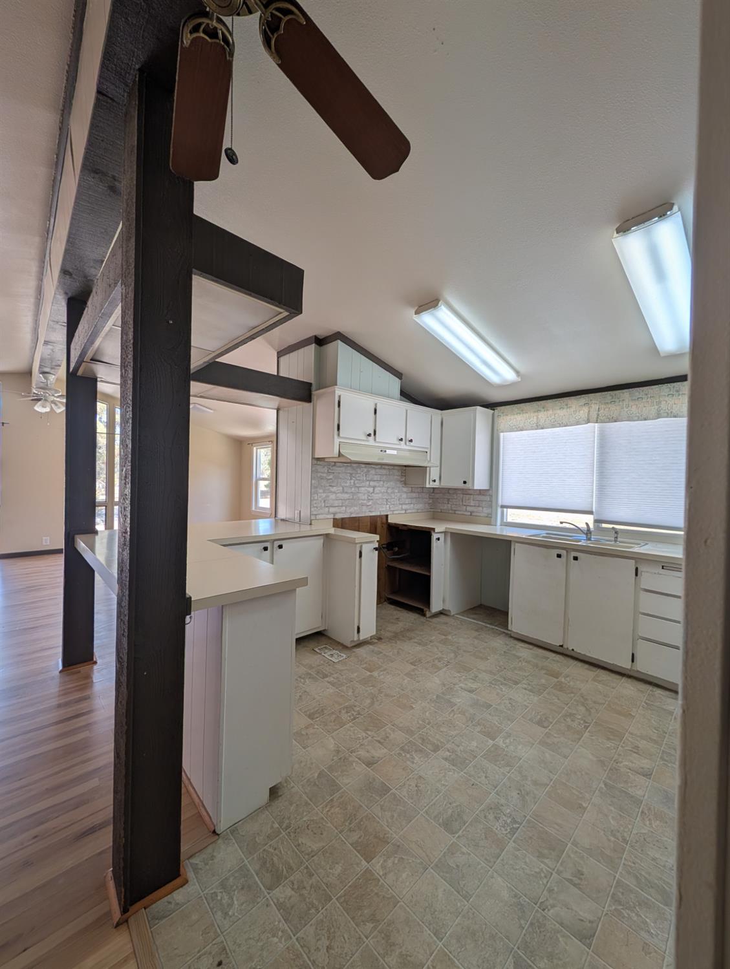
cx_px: 365
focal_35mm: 12
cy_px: 484
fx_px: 337
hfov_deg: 94.7
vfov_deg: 110.4
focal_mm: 2.02
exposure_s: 1/244
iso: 44
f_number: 1.7
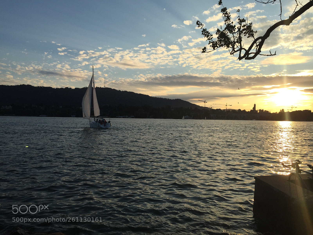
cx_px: 156
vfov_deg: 48.2
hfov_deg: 61.7
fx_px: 262
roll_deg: -1.0
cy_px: 118
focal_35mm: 29
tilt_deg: -0.2
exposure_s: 1/1883
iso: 32
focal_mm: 4.15
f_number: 2.2
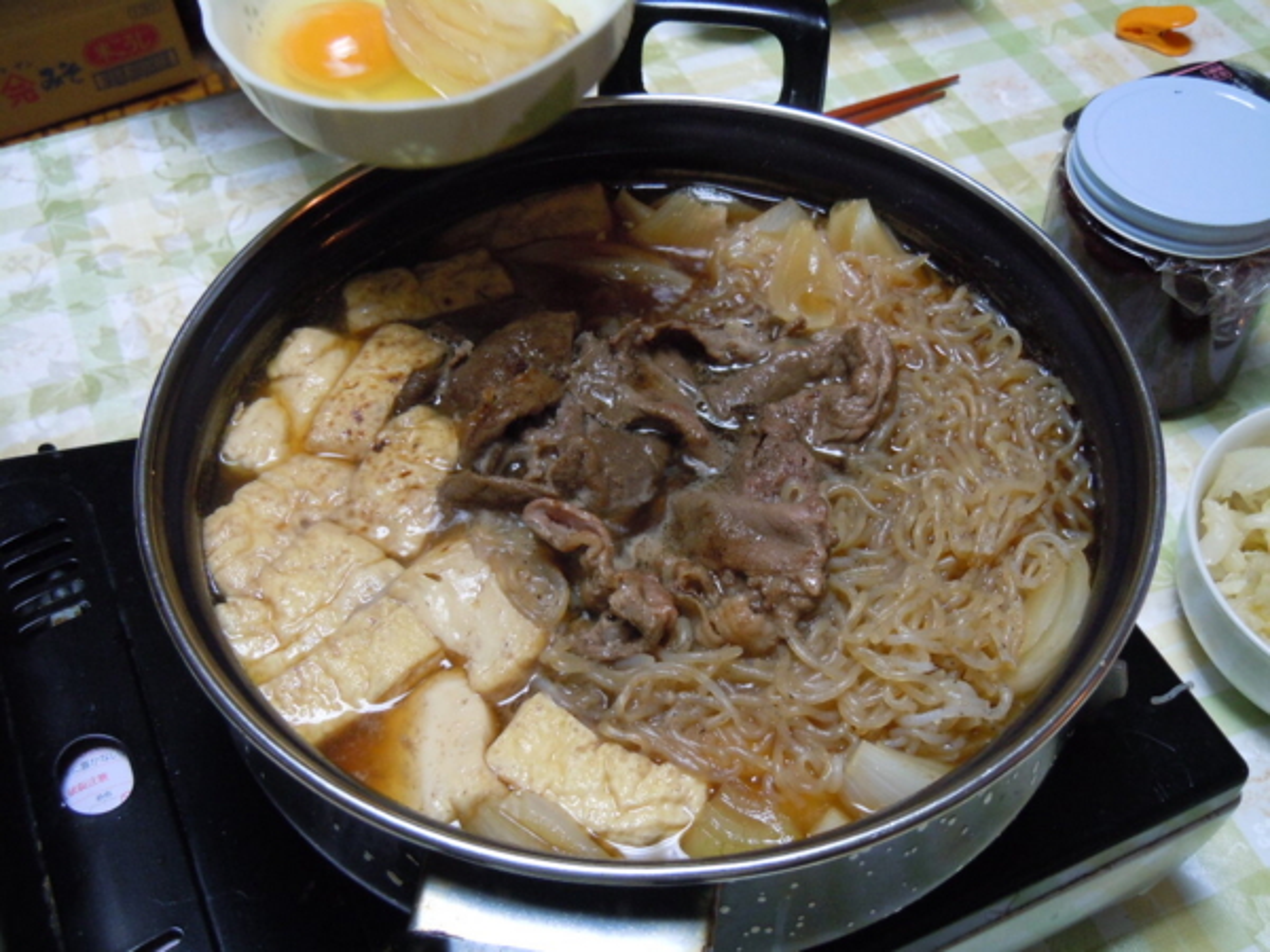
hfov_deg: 47.9
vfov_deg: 36.8
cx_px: 635
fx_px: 1431
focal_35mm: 39
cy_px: 476
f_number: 3.7
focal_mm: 7.1
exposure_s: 1/13
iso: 400
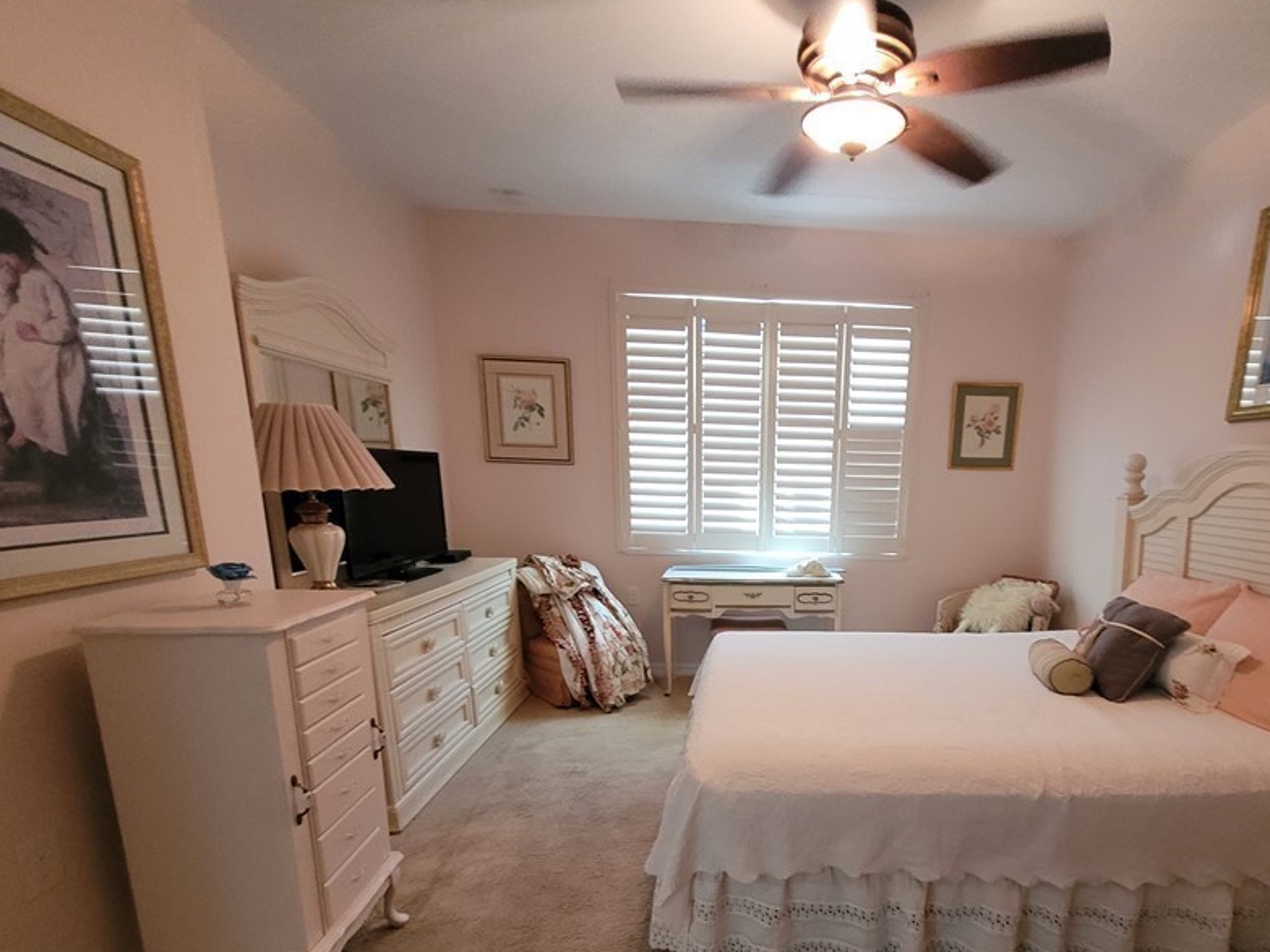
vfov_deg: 73.2
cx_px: 782
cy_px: 605
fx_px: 624
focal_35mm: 17
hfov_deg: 89.5
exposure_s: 1/30
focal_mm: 1.74
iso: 400
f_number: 2.2
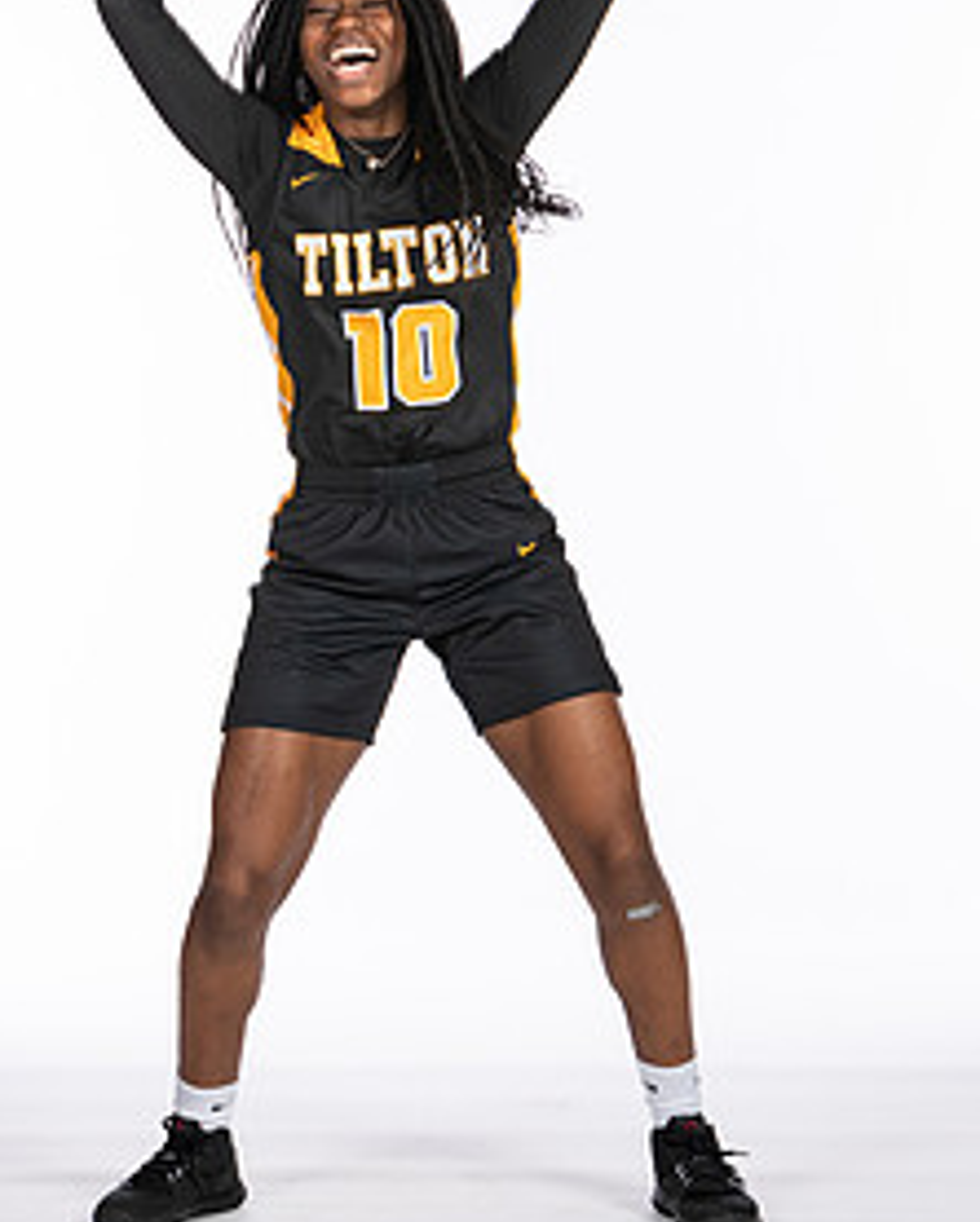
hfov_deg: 9.7
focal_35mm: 160
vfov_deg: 12.0
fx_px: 5794
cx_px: 477
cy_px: 300
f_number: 5.6
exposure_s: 1/100
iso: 100
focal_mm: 70
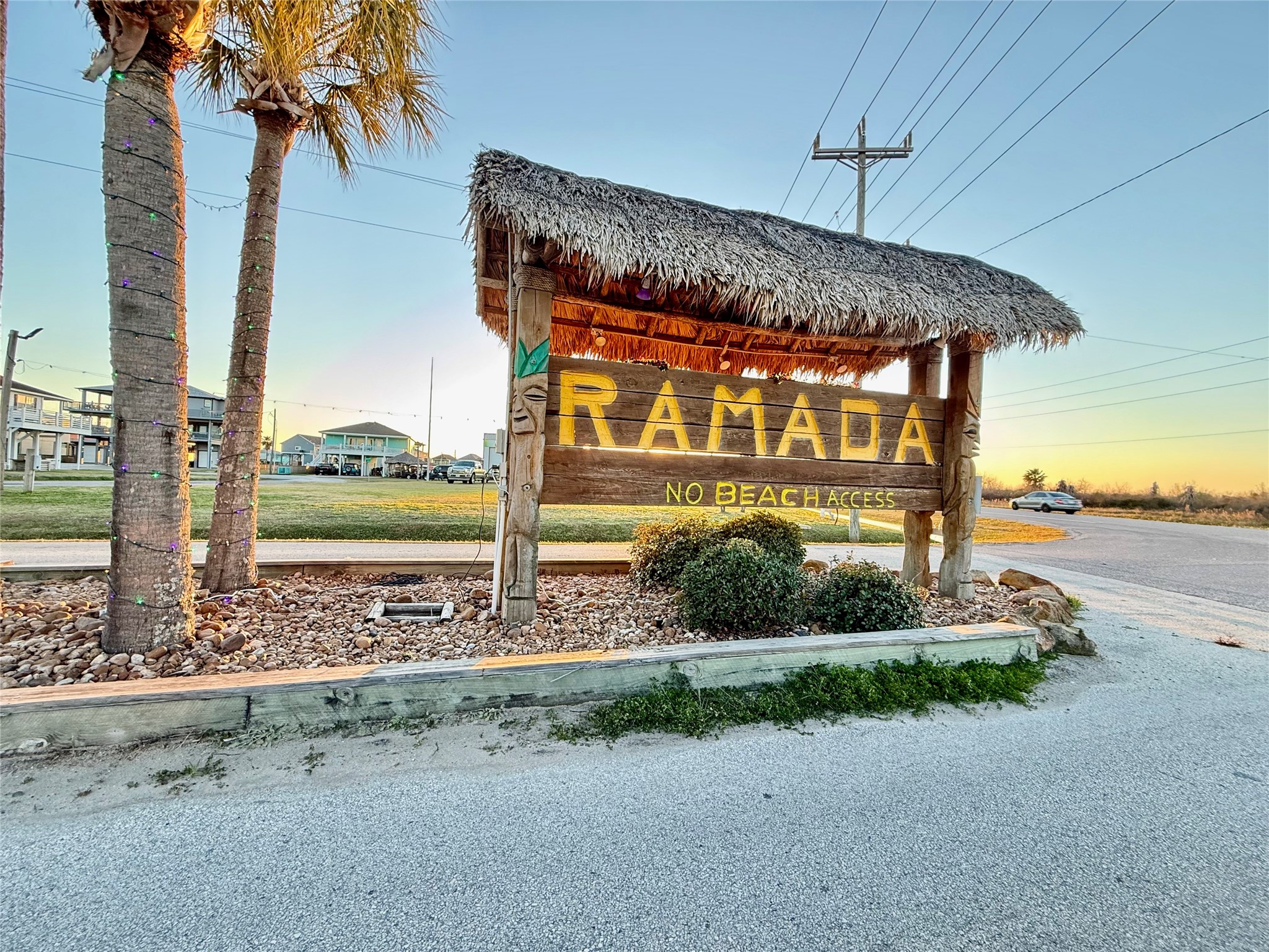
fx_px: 513
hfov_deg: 102.1
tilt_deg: -0.1
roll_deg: -2.5
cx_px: 634
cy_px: 476
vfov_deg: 85.7
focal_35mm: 14
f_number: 2.2
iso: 200
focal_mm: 2.22
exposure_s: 1/99
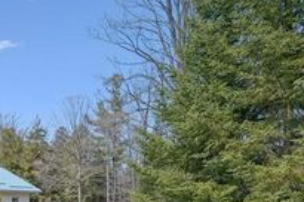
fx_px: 381
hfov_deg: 34.7
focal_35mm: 45
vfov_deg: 27.8
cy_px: 204
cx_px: -61
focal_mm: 18.5
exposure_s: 1/125
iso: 200
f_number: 16
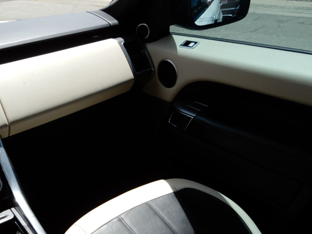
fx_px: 342
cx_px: 81
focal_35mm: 38
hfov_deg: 47.3
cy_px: 138
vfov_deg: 37.6
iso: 80
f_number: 3.4
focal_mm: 4.3
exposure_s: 1/400
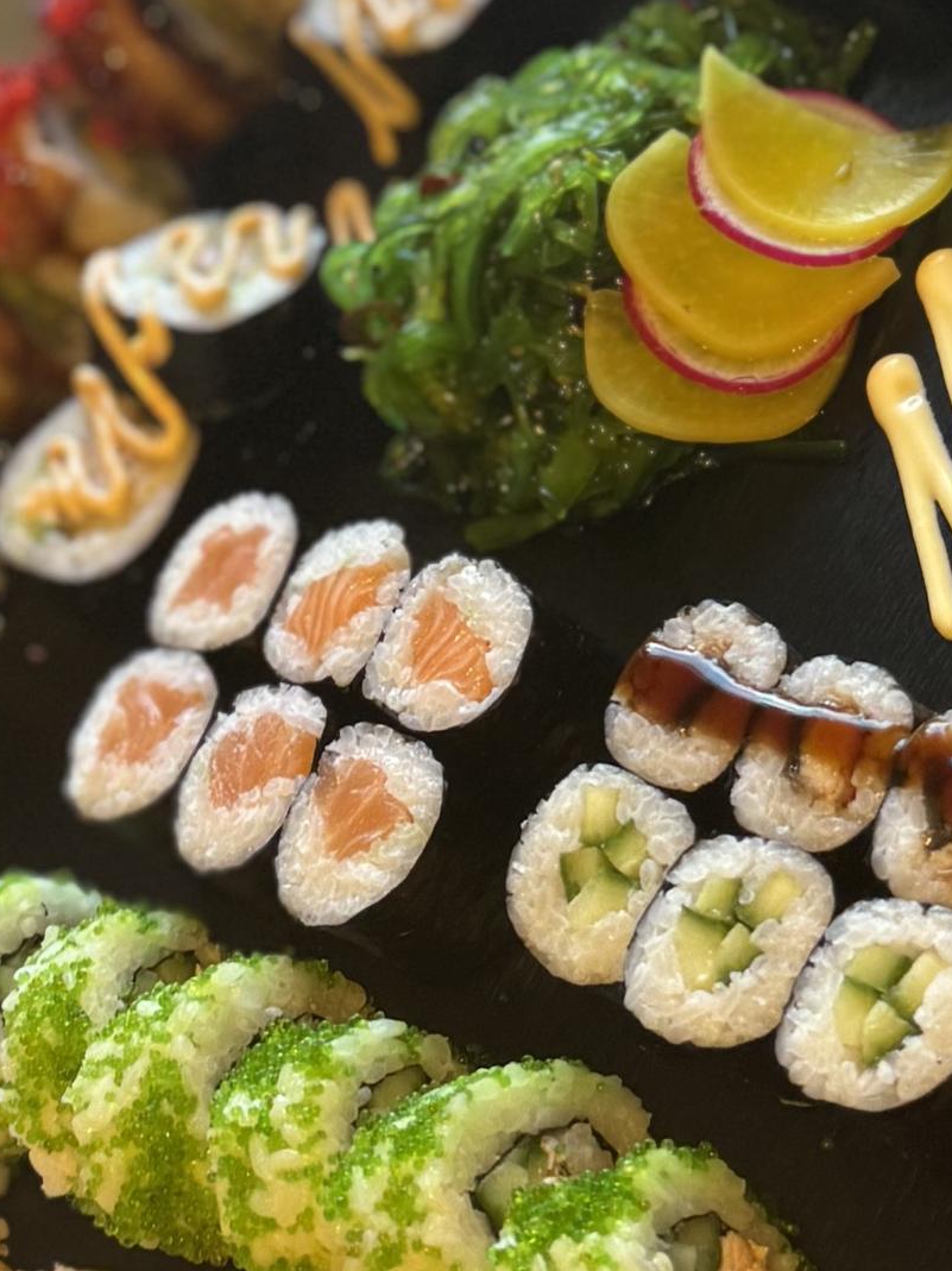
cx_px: 522
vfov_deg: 21.1
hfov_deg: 16.1
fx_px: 3376
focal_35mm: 92
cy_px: 245
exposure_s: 1/50
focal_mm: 6.86
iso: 125
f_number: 1.78
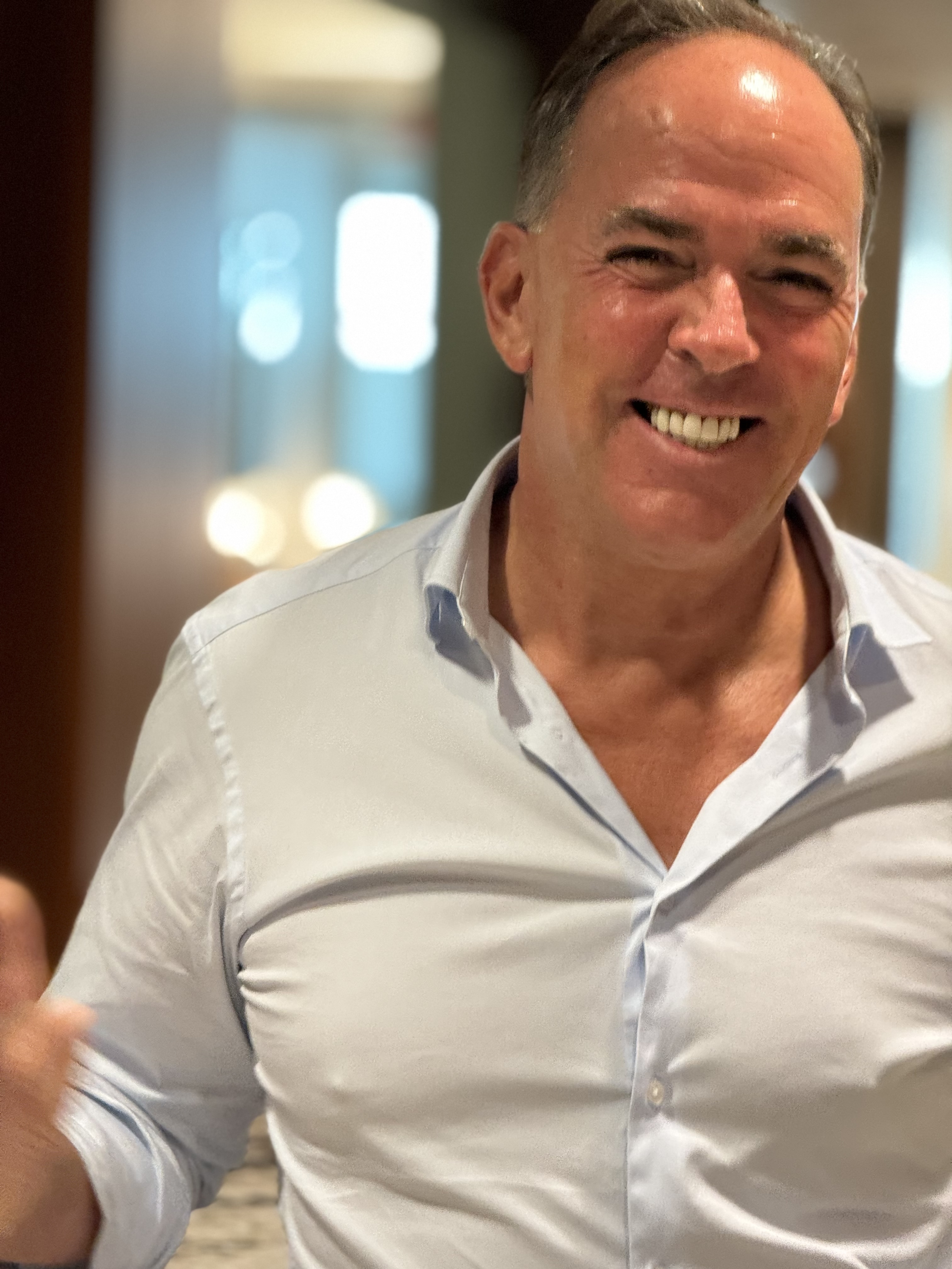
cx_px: 476
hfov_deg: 12.3
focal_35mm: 120
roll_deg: -1.3
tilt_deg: -2.3
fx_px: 4400
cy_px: 634
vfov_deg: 16.4
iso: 400
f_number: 2.8
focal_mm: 15.66
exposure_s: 1/56
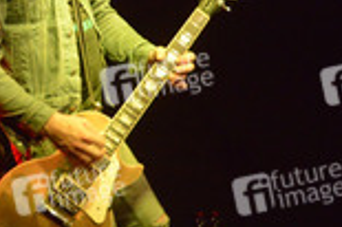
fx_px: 968
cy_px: 24
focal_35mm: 102
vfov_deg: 13.3
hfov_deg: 18.4
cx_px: -122
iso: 10159
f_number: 3.3
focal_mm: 35
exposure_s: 1/125
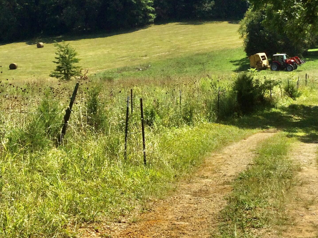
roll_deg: +1.1
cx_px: 144
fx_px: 597
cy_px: 83
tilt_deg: -4.8
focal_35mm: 65
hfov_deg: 29.8
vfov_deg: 22.5
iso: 25
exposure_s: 1/1631
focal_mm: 3.3
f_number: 2.4
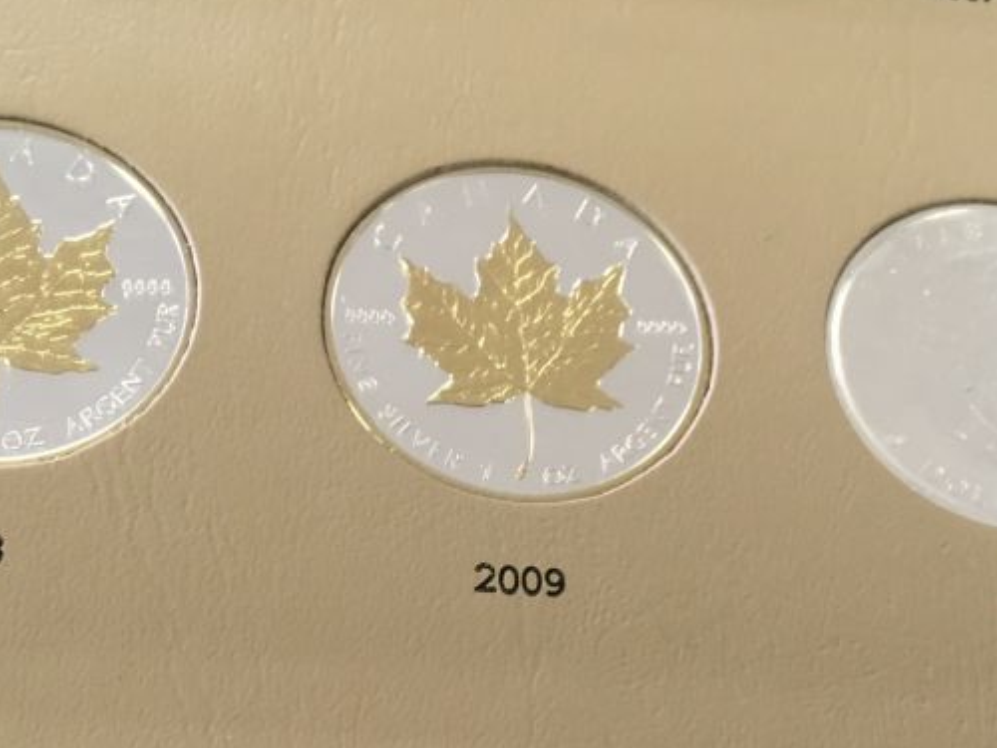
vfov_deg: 24.2
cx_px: 417
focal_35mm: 58
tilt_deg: -69.0
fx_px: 1670
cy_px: 734
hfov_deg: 33.2
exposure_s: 1/30
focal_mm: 4.15
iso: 100
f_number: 2.2
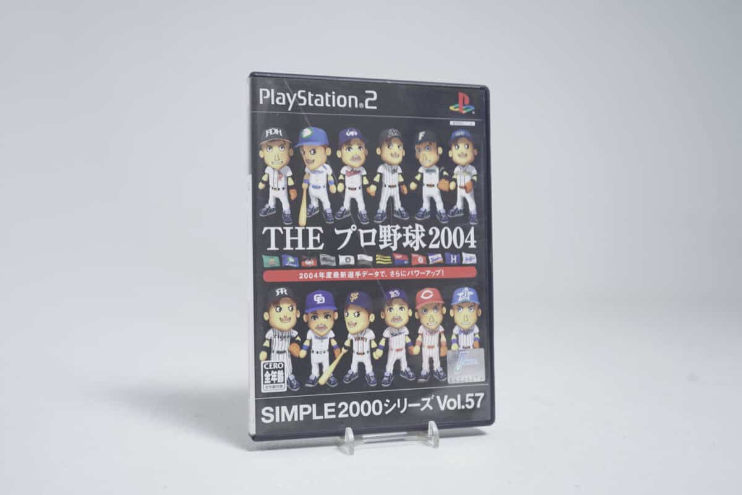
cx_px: 371
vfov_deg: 36.9
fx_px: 742
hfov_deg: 53.1
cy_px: 248
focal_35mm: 36
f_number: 4.5
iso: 100
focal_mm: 36
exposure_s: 1/8
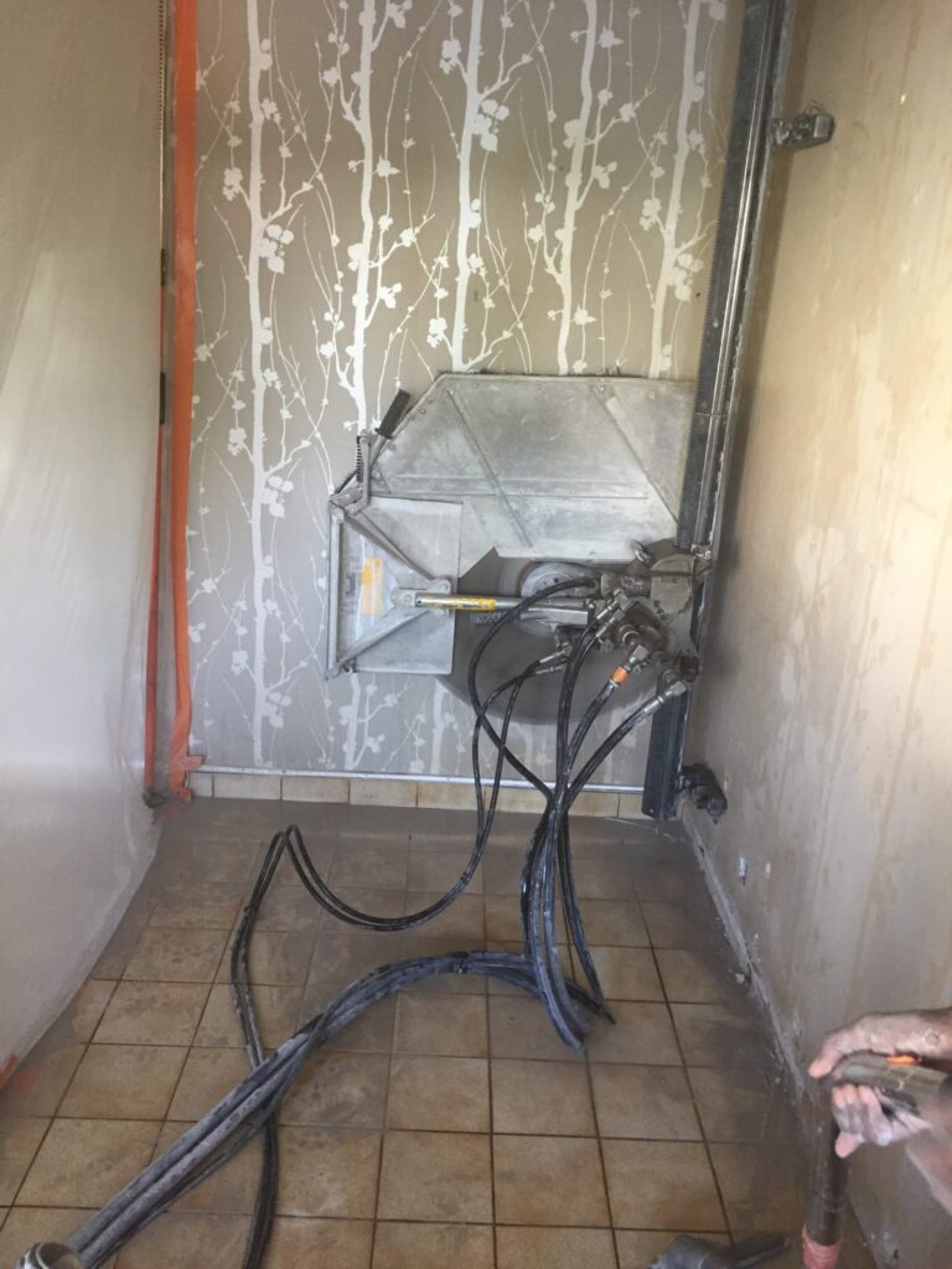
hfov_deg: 48.2
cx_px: 476
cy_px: 634
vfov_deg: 61.7
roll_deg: -3.0
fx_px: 1063
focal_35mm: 29
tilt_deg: -17.4
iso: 160
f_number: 2.2
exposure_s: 1/33
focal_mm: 4.15
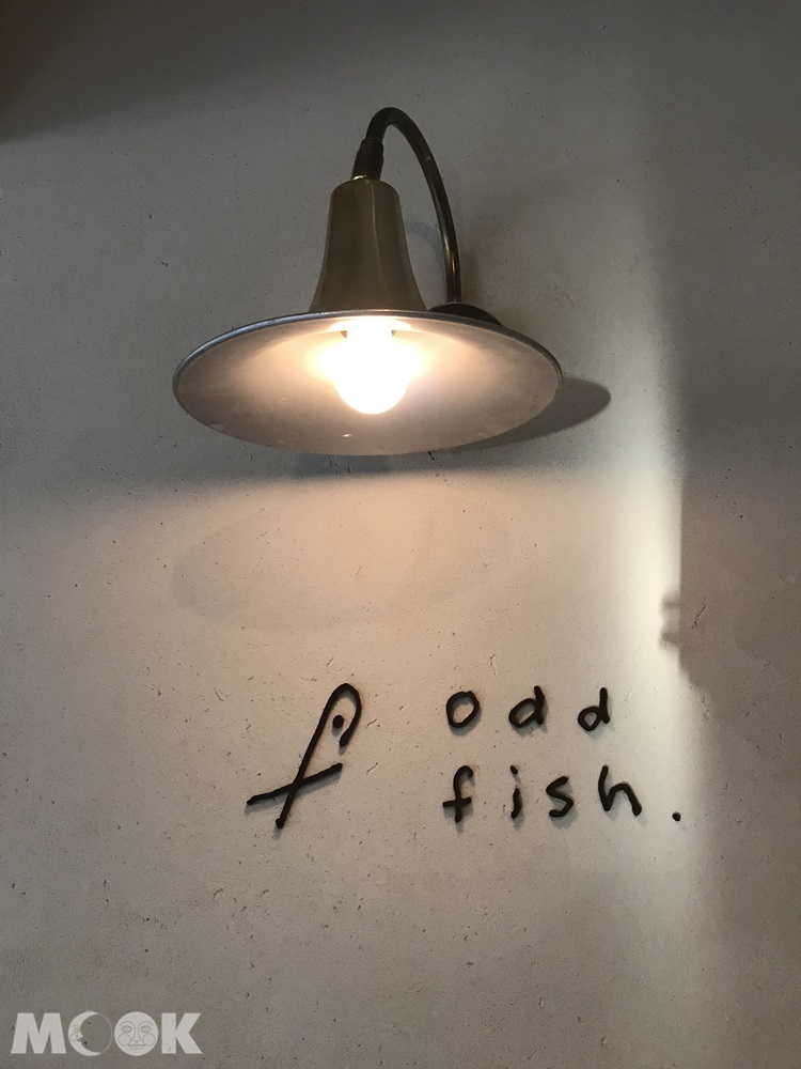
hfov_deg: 49.7
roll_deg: +0.3
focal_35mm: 28
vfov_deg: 63.4
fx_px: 864
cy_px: 534
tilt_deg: +16.5
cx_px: 400
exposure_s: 1/30
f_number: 1.8
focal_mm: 3.99
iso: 32
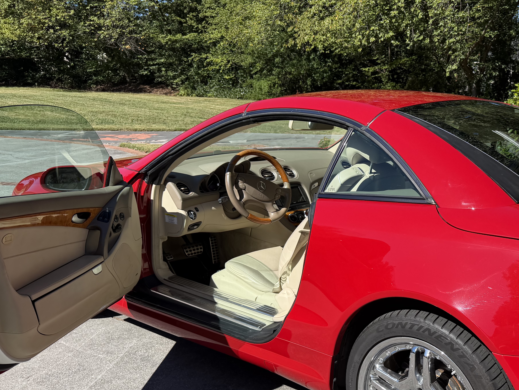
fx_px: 570
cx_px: 383
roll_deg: -1.1
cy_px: 259
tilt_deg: -14.2
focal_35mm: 38
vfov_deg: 37.3
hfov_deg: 47.3
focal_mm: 6.76
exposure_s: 1/3584
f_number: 1.78
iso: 100
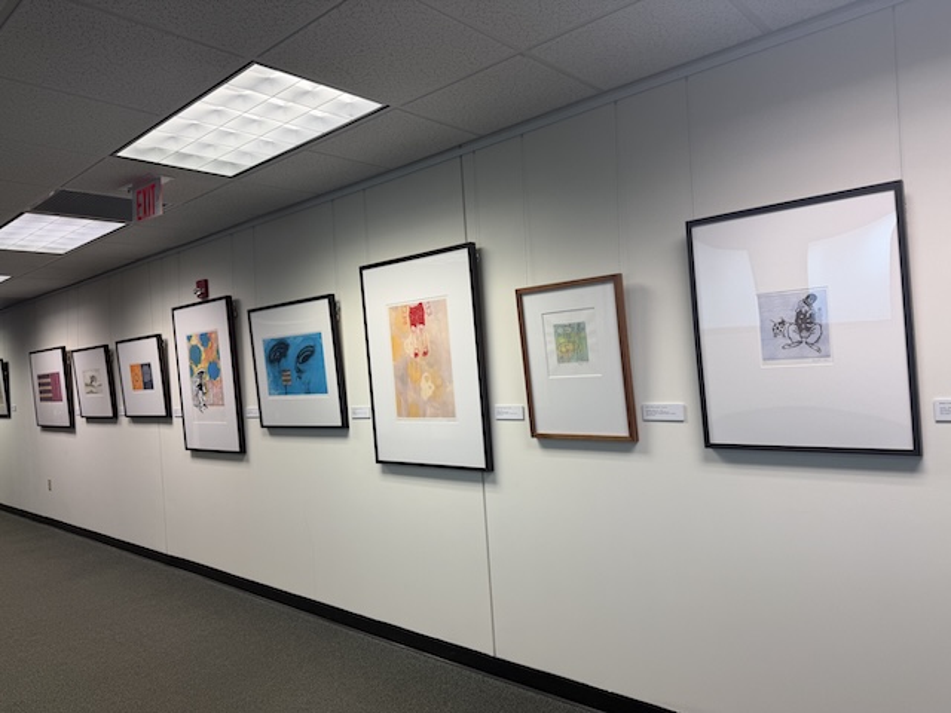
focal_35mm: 24
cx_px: 476
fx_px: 659
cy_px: 356
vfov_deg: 56.8
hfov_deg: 71.6
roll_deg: +3.9
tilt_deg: +0.7
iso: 80
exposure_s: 1/125
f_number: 1.78
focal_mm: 6.76
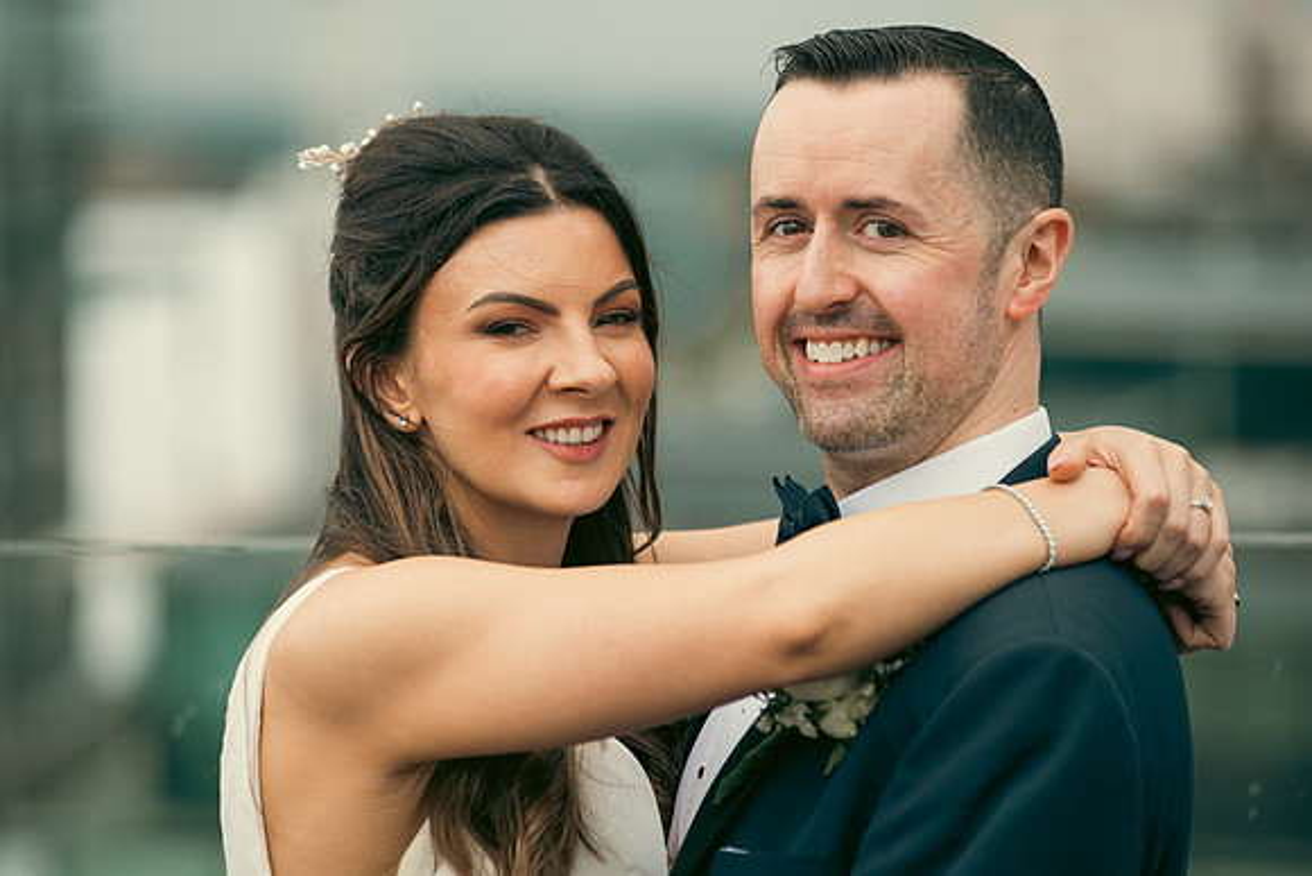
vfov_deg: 8.1
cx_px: 656
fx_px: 6197
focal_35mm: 170
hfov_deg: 12.1
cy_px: 438
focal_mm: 170
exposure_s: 1/250
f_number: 3.5
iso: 160
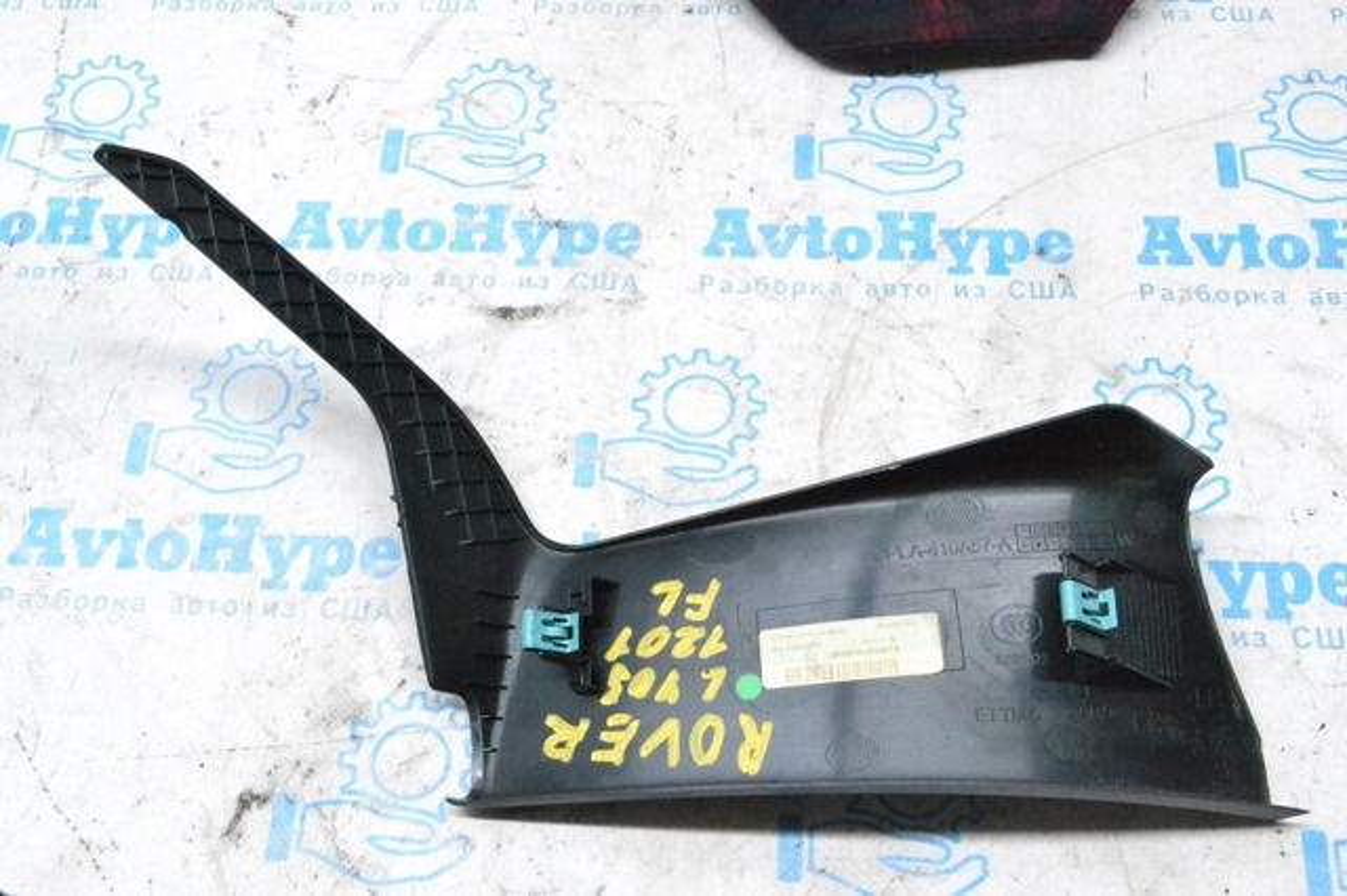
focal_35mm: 45
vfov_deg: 29.8
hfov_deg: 43.6
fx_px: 1683
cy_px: 448
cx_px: 674
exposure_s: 1/125
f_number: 10
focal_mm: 30
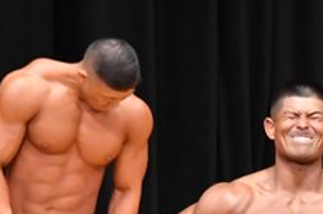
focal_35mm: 782
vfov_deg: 1.8
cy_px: 364
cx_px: 403
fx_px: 7006
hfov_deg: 2.6
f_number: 5.6
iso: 5000
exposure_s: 1/400
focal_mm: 150
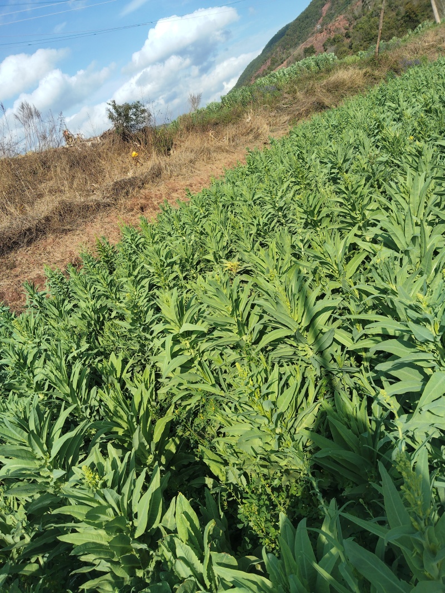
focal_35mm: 27
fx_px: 463
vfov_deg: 65.3
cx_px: 222
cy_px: 296
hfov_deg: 51.3
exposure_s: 1/900
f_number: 1.8
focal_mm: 4.05
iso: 167
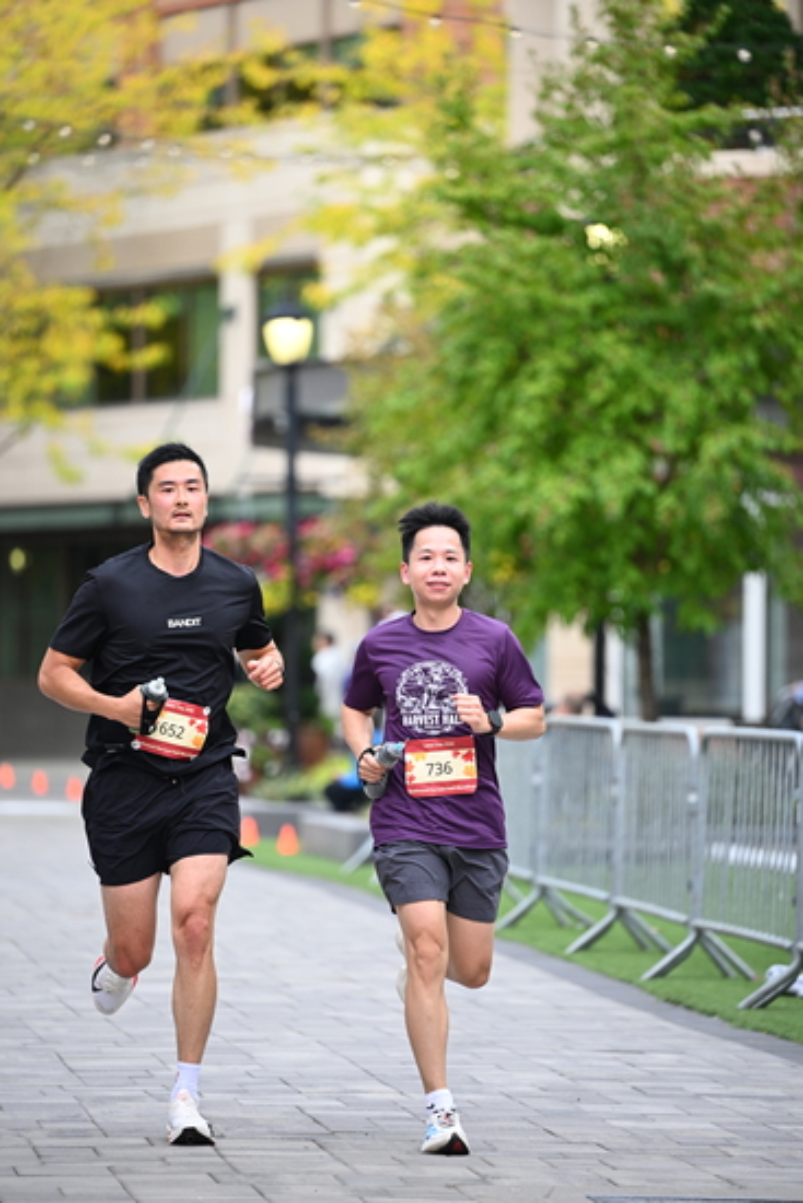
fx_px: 5851
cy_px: 602
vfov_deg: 11.7
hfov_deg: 7.9
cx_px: 402
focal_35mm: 175
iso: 640
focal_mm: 175
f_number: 2.8
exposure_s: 1/1250
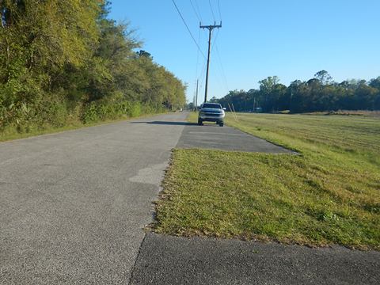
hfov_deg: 71.6
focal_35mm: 24
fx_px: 263
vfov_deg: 56.8
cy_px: 142
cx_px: 190
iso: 125
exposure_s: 1/1250
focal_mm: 4.3
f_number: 2.8
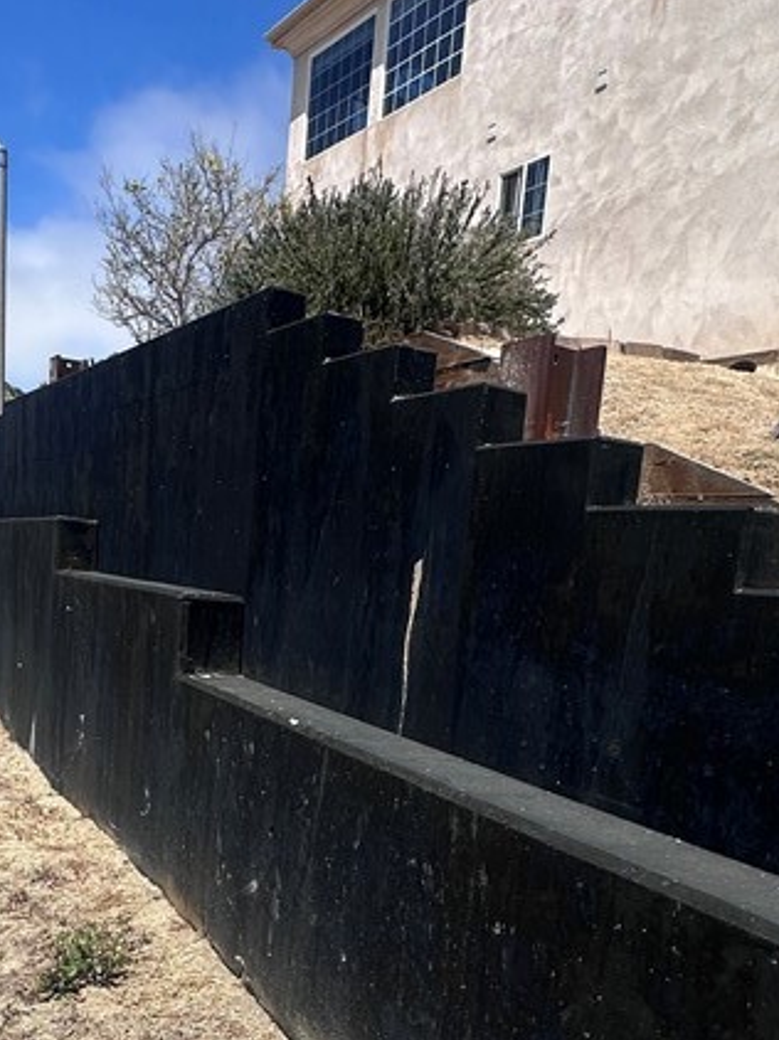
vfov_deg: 51.9
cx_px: 330
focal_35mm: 34
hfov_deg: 41.6
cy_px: 766
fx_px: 1021
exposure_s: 1/1595
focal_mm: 2.22
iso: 50
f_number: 2.2
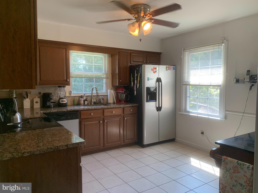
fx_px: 194
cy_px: 96
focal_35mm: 26
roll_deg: -0.2
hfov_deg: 67.3
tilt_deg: -4.0
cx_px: 129
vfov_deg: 53.1
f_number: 1.8
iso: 80
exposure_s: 1/120
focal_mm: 4.25
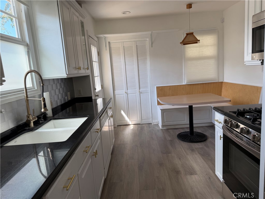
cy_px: 100
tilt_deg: -9.4
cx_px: 132
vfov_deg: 56.8
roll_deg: +4.6
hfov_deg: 71.6
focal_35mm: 24
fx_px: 184
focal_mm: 6.76
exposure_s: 1/202
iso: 80
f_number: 1.78
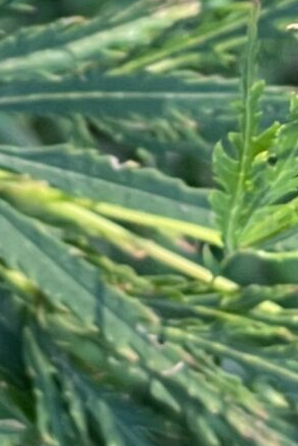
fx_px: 3899
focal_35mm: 314
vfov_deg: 6.6
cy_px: 262
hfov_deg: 4.4
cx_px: 447
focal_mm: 6
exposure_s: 1/99
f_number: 2
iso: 40
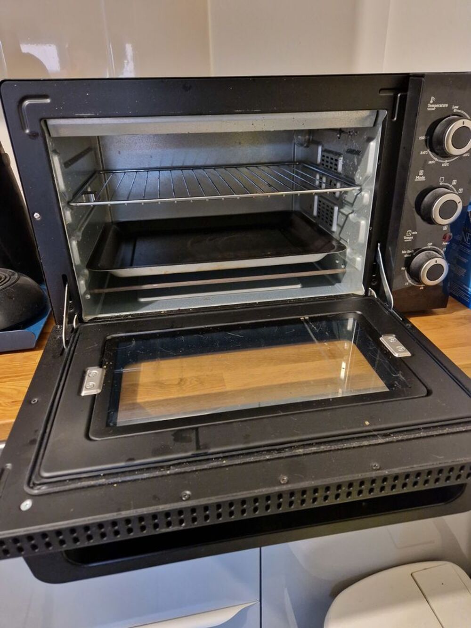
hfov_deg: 58.9
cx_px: 236
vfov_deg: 73.9
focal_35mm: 23
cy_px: 314
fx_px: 417
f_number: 1.8
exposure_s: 1/25
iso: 800
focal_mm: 5.4
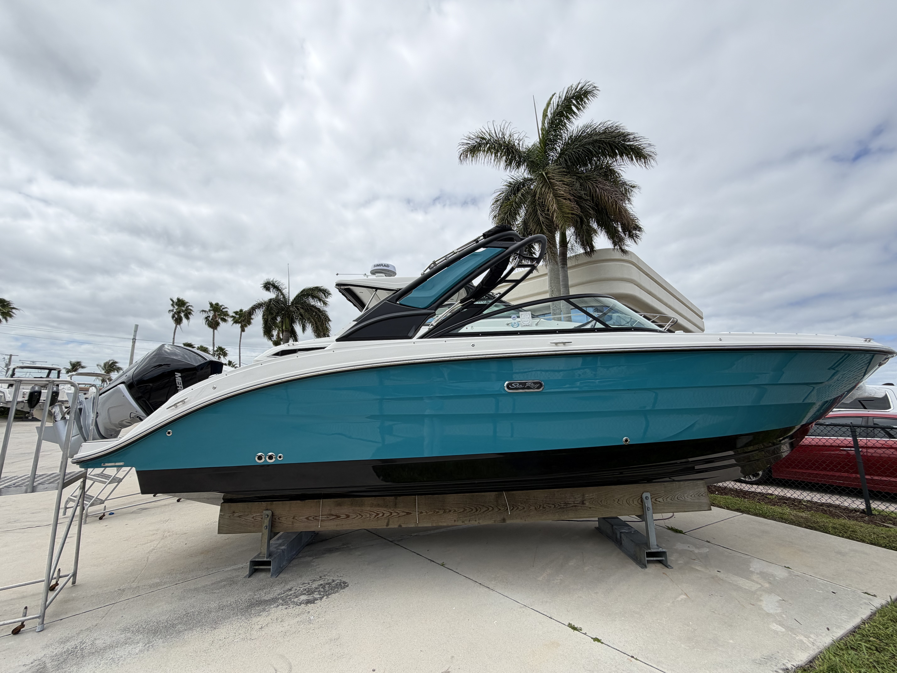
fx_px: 363
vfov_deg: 85.7
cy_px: 336
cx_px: 448
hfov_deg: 102.1
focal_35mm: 14
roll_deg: -1.0
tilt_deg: +10.0
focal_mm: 2.22
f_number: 2.2
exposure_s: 1/864
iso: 20
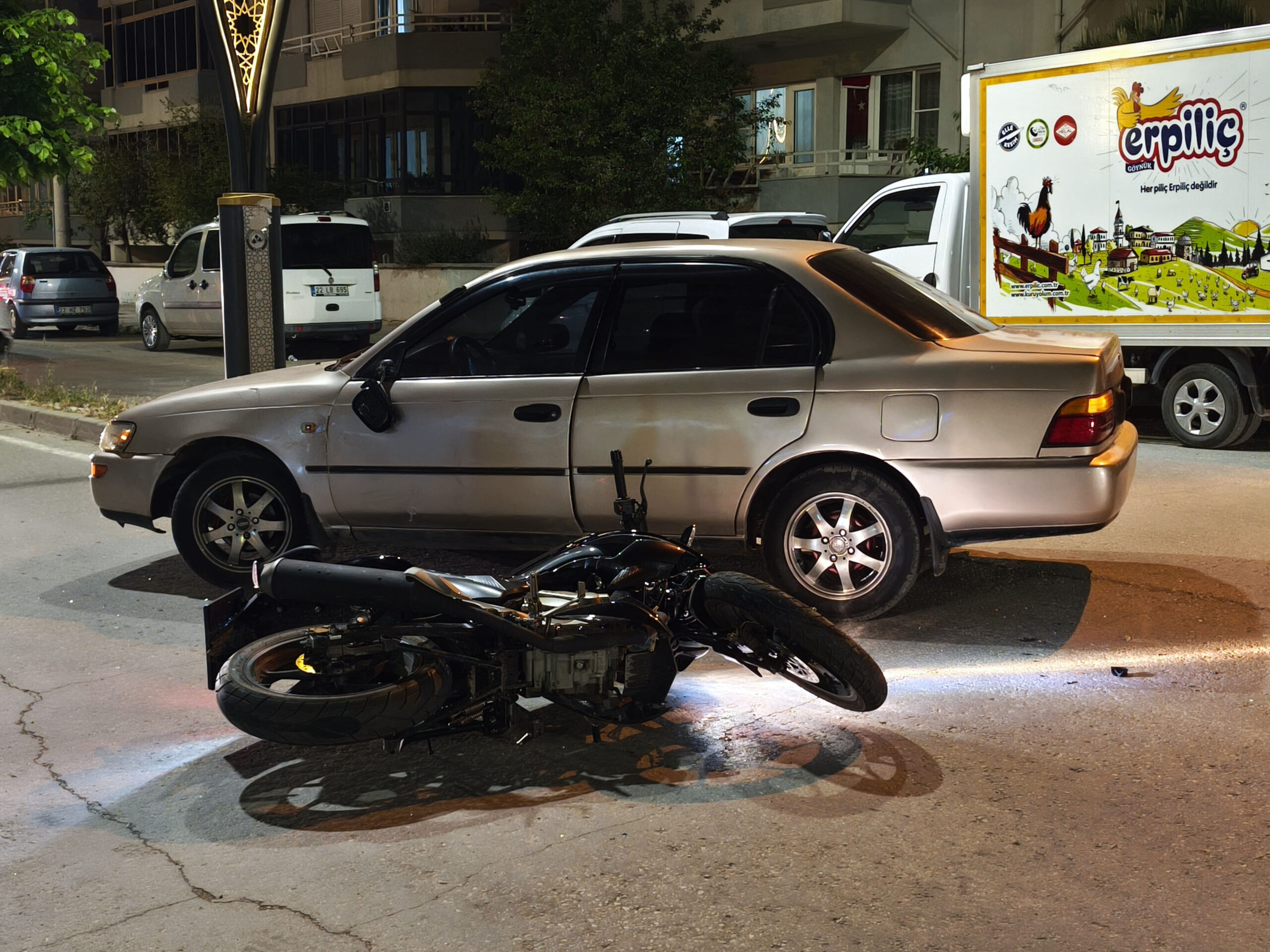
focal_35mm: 46
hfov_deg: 41.2
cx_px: 635
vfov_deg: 31.5
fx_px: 1688
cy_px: 476
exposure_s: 1/25
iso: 1000
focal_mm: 6.57
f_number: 1.6
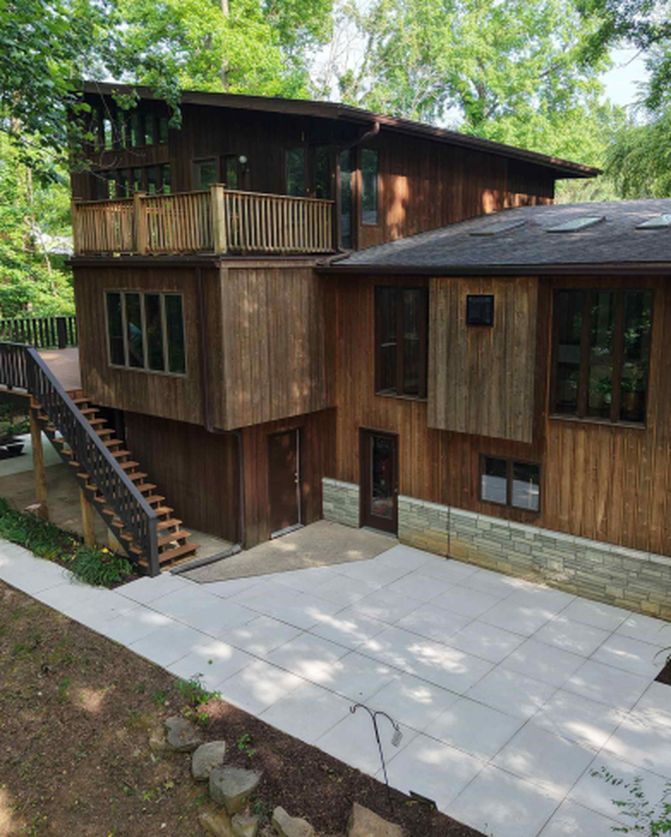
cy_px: 413
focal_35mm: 32
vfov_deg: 55.6
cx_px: 392
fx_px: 794
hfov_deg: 45.7
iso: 100
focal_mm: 8.67
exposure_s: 1/200
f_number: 1.8
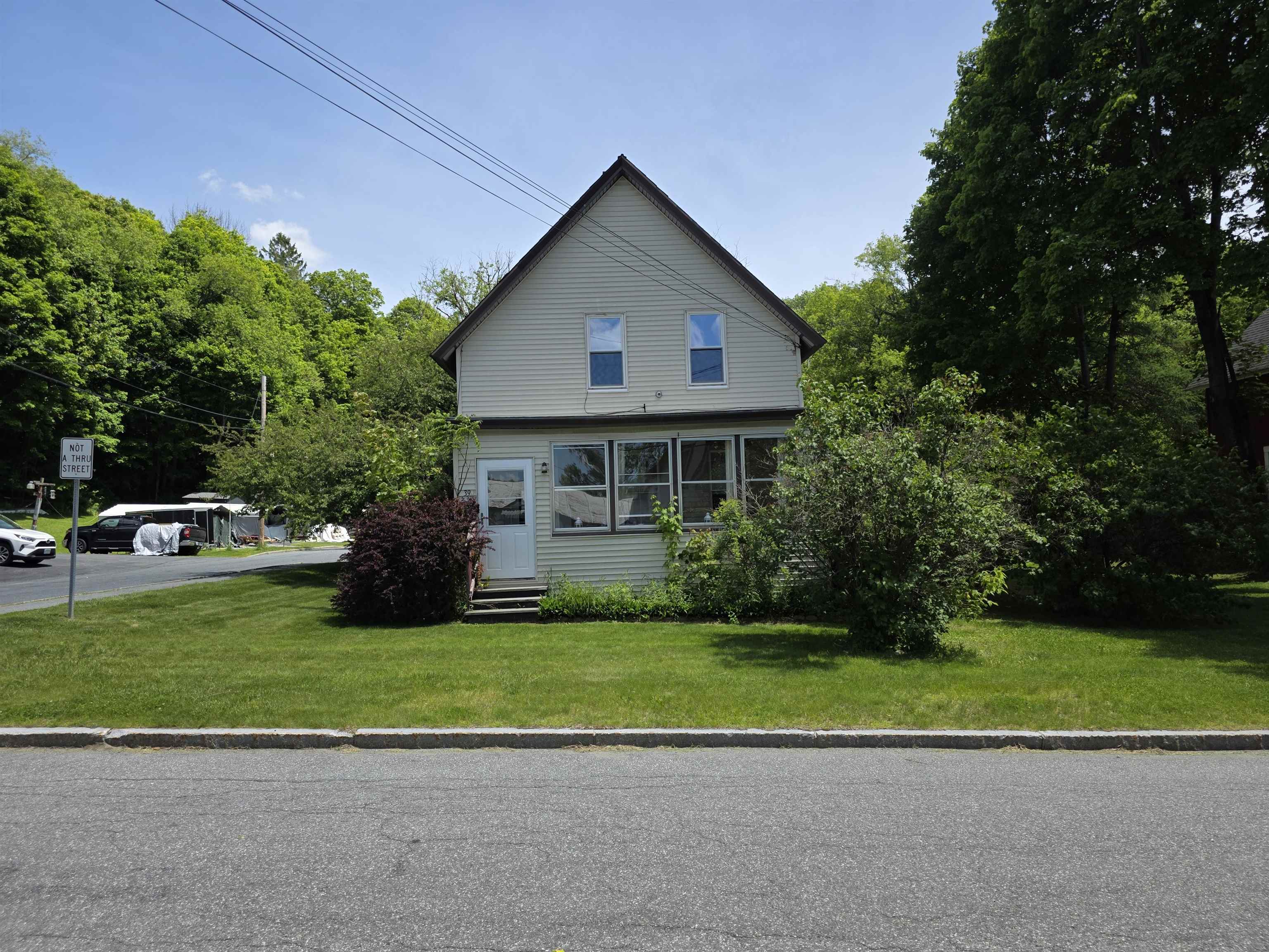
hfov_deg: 73.9
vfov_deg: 58.9
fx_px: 843
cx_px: 634
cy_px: 476
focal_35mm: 23
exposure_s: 1/3972
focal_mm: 6.3
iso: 80
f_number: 1.7
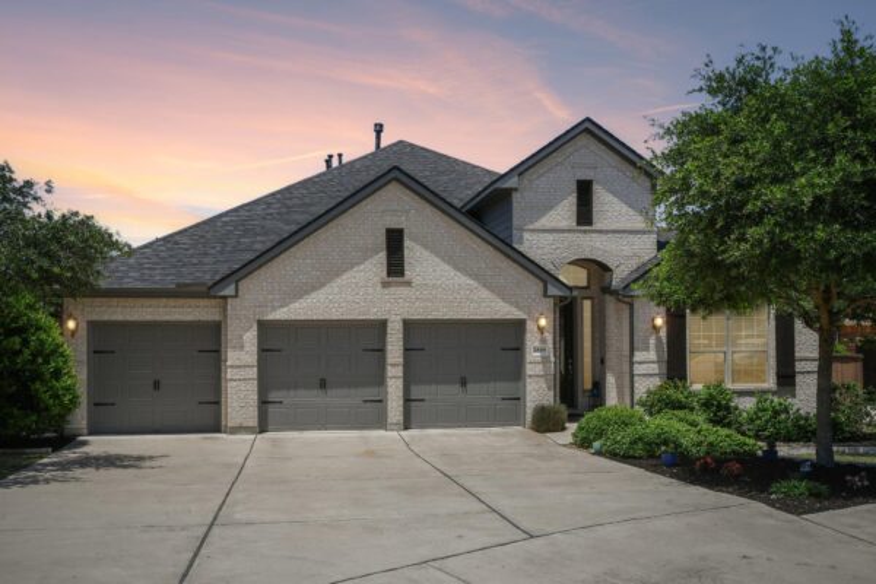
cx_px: 438
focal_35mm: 36
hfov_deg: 53.1
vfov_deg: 36.9
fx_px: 876
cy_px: 292
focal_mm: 24
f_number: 8
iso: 400
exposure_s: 1/2500
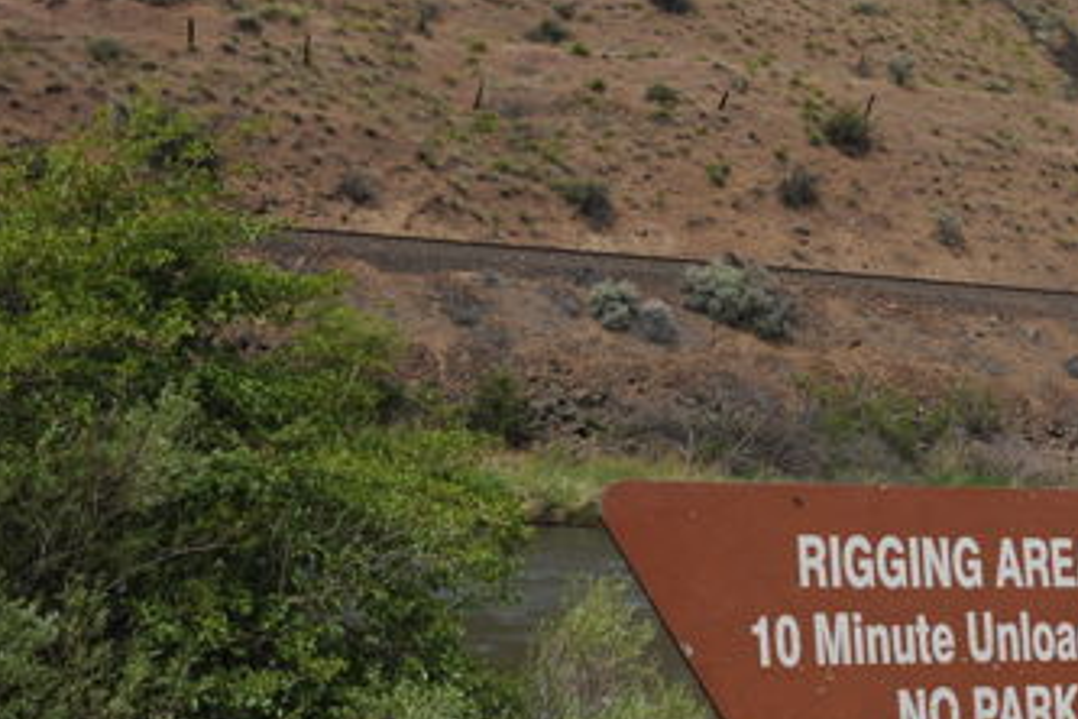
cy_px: 612
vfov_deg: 16.1
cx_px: 1120
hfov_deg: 23.0
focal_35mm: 84
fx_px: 2515
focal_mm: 35
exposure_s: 1/400
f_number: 10
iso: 200
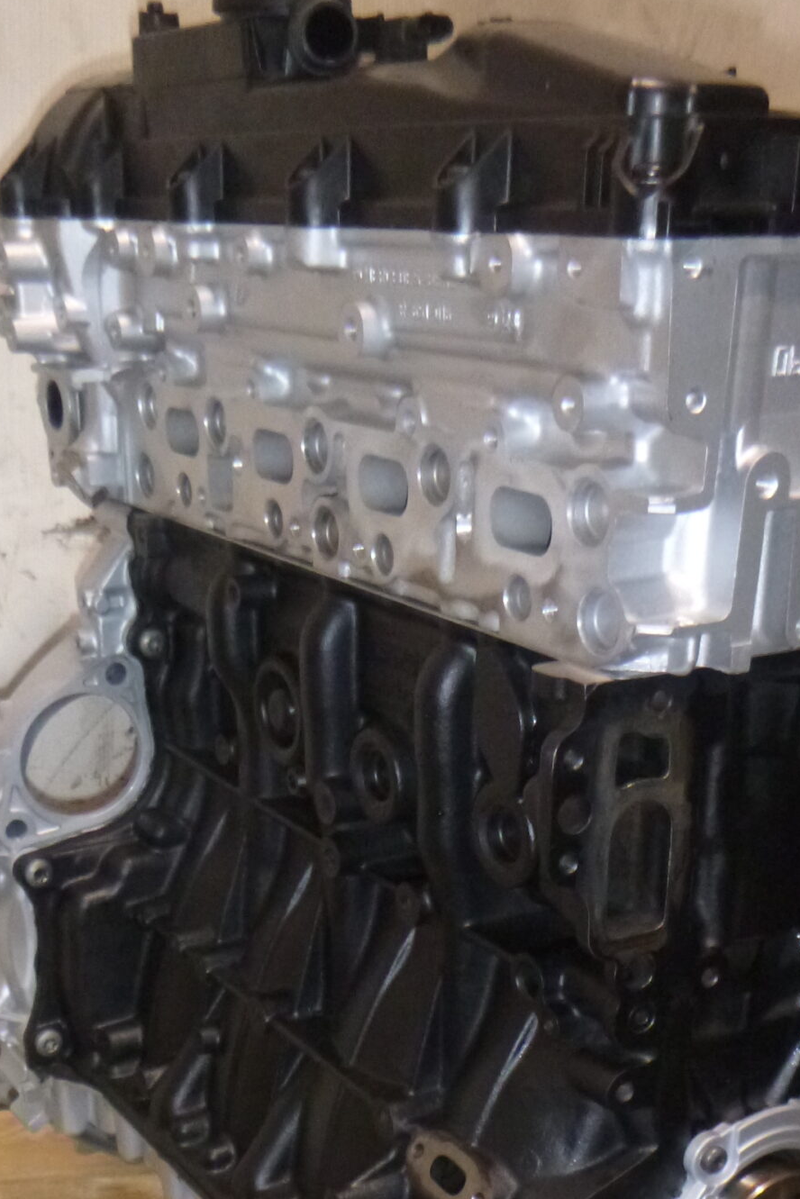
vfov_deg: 37.9
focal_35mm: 50
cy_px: 983
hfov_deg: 27.0
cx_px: 378
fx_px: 1666
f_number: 3.9
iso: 400
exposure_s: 1/60
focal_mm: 4.5
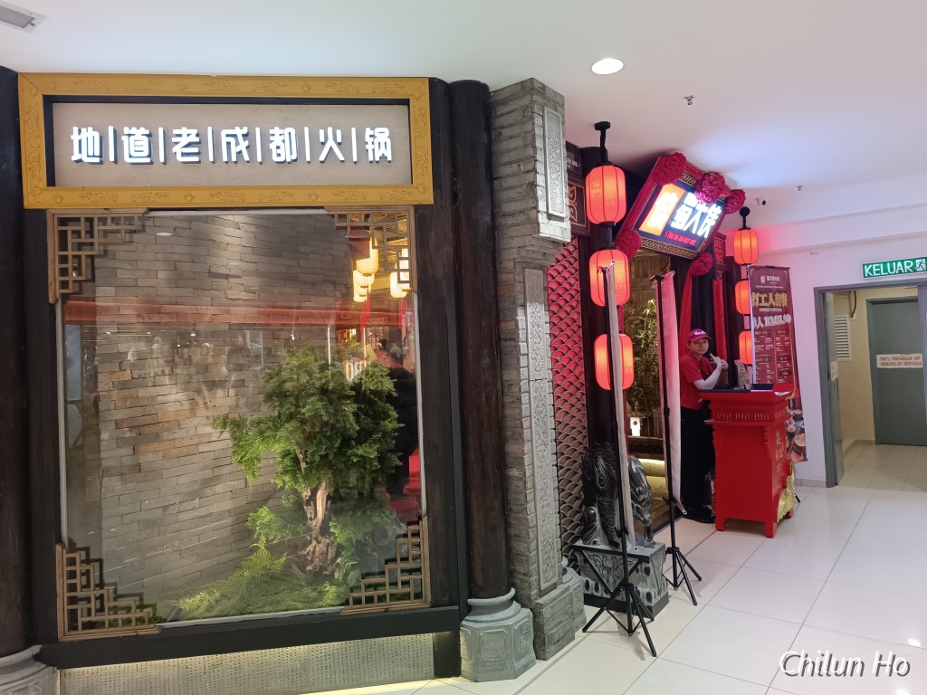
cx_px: 464
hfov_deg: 71.6
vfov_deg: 56.8
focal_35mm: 24
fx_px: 643
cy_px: 348
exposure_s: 1/100
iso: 785
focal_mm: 6.14
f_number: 1.65
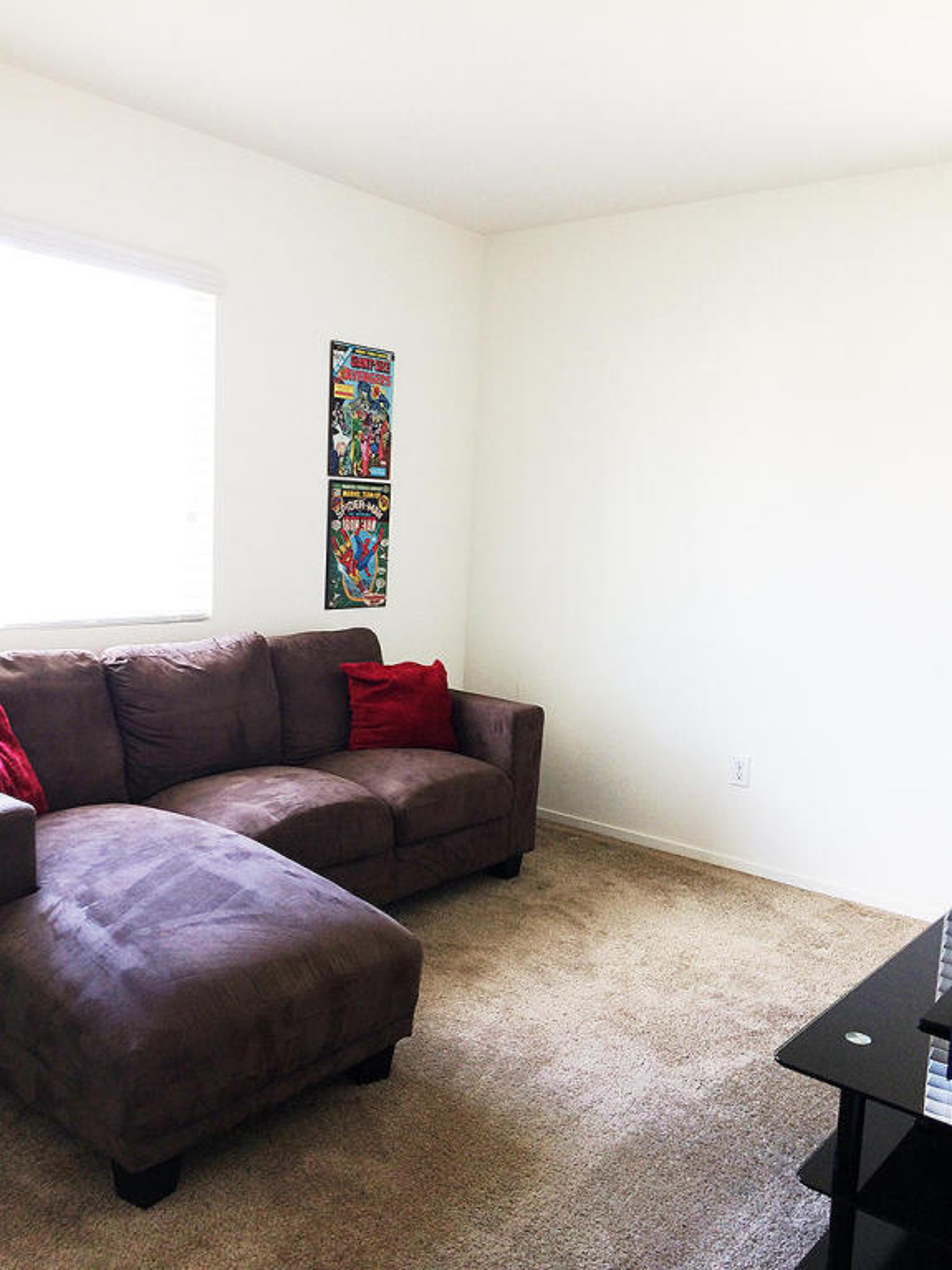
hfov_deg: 48.2
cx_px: 476
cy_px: 635
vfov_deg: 61.7
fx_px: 1064
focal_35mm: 29
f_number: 2.2
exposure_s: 1/30
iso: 50
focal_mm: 4.15
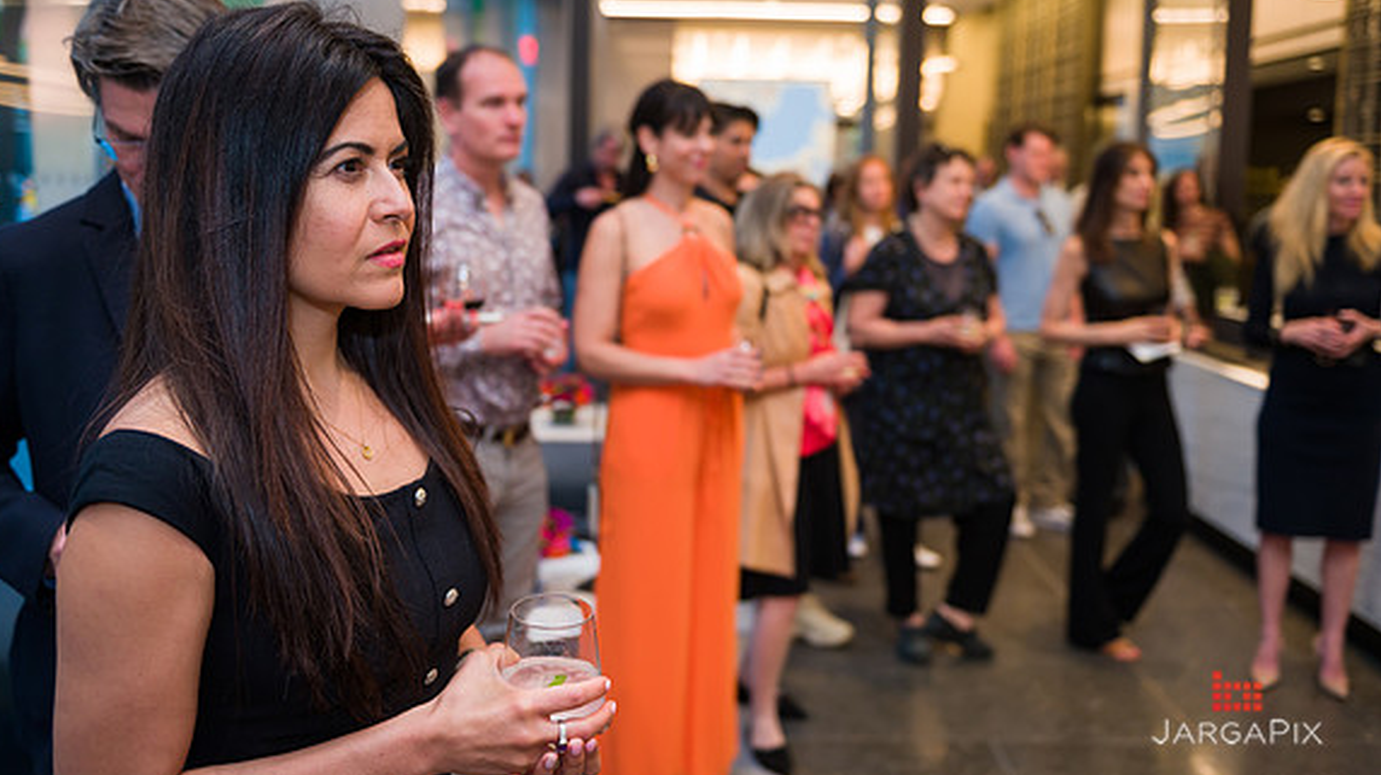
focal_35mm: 34
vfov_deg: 34.5
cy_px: 331
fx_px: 1244
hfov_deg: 58.1
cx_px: 683
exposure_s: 1/200
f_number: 3.2
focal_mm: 32
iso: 400
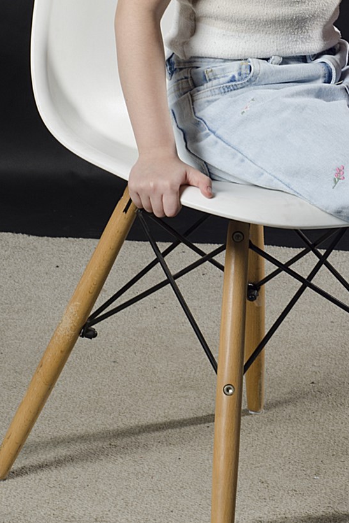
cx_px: 324
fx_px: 2383
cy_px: 84
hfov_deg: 8.3
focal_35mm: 164
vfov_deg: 12.5
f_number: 9
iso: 200
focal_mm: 50
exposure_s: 1/125
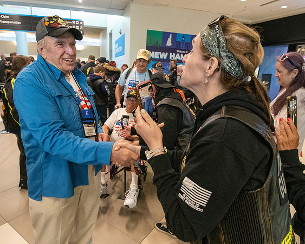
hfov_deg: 74.6
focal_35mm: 22
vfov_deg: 62.8
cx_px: 143
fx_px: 200
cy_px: 127
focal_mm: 15
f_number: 4.5
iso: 10000
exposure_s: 1/200
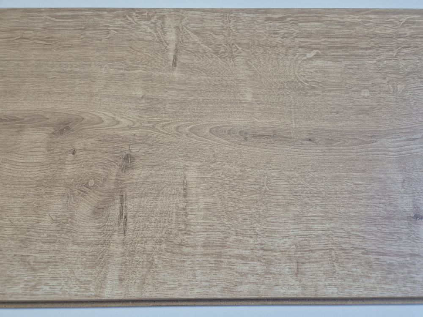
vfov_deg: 58.9
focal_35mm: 23
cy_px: 158
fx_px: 281
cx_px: 212
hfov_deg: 73.9
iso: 200
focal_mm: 5.4
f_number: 1.8
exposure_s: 1/100
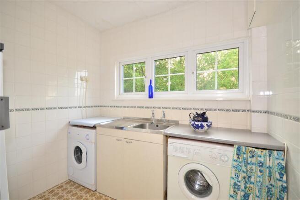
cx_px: 150
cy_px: 100
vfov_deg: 77.3
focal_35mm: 15
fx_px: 125
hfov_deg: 100.4
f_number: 5
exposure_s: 1/50
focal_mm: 10
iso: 200
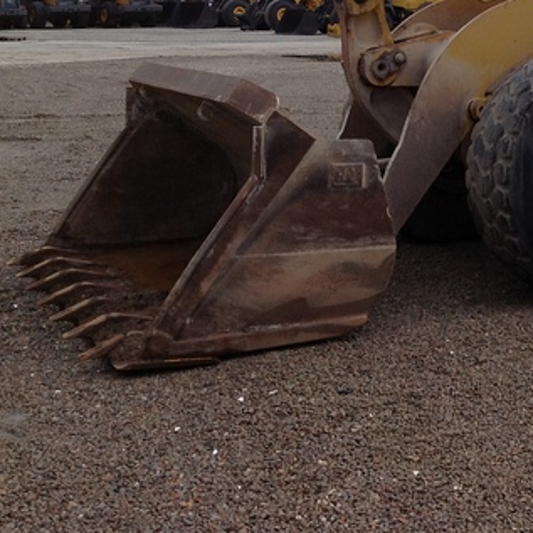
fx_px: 1359
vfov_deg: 21.7
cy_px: 62
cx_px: 609
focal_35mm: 78
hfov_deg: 20.9
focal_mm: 4.28
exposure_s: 1/1259
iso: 80
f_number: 2.4
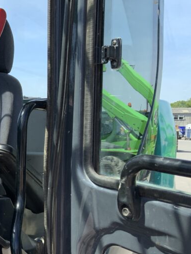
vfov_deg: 33.0
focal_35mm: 58
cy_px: 163
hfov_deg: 22.9
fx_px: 427
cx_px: -44
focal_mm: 3
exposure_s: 1/719
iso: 16
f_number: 1.8
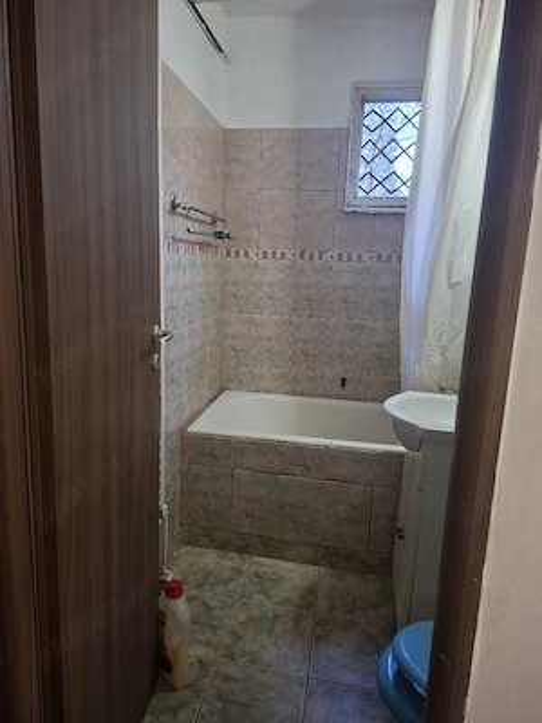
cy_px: 362
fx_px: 480
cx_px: 271
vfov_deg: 73.9
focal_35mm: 23
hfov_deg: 58.9
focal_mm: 5.54
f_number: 1.8
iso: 320
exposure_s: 1/25
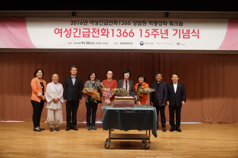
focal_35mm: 35
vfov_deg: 37.8
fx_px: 231
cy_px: 79
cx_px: 119
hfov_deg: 54.4
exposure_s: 1/60
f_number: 5.6
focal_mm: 35
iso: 1250
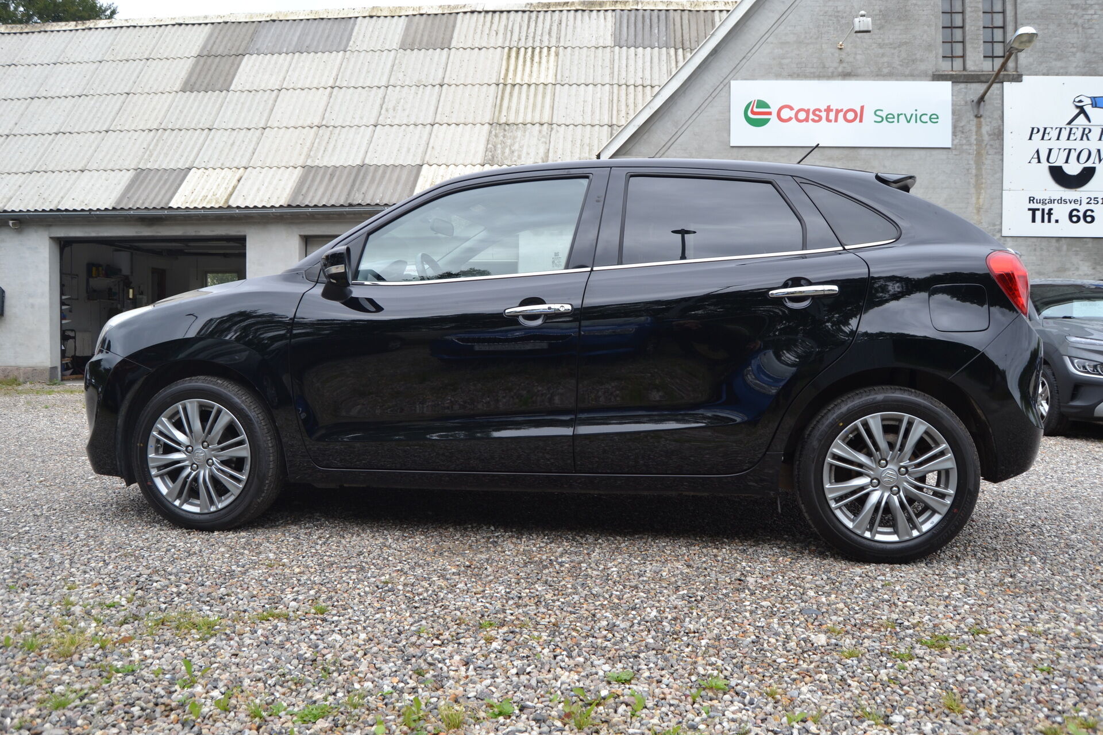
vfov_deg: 47.9
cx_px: 552
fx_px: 827
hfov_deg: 67.4
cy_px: 368
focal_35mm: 27
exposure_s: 1/160
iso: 100
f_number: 6.3
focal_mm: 18
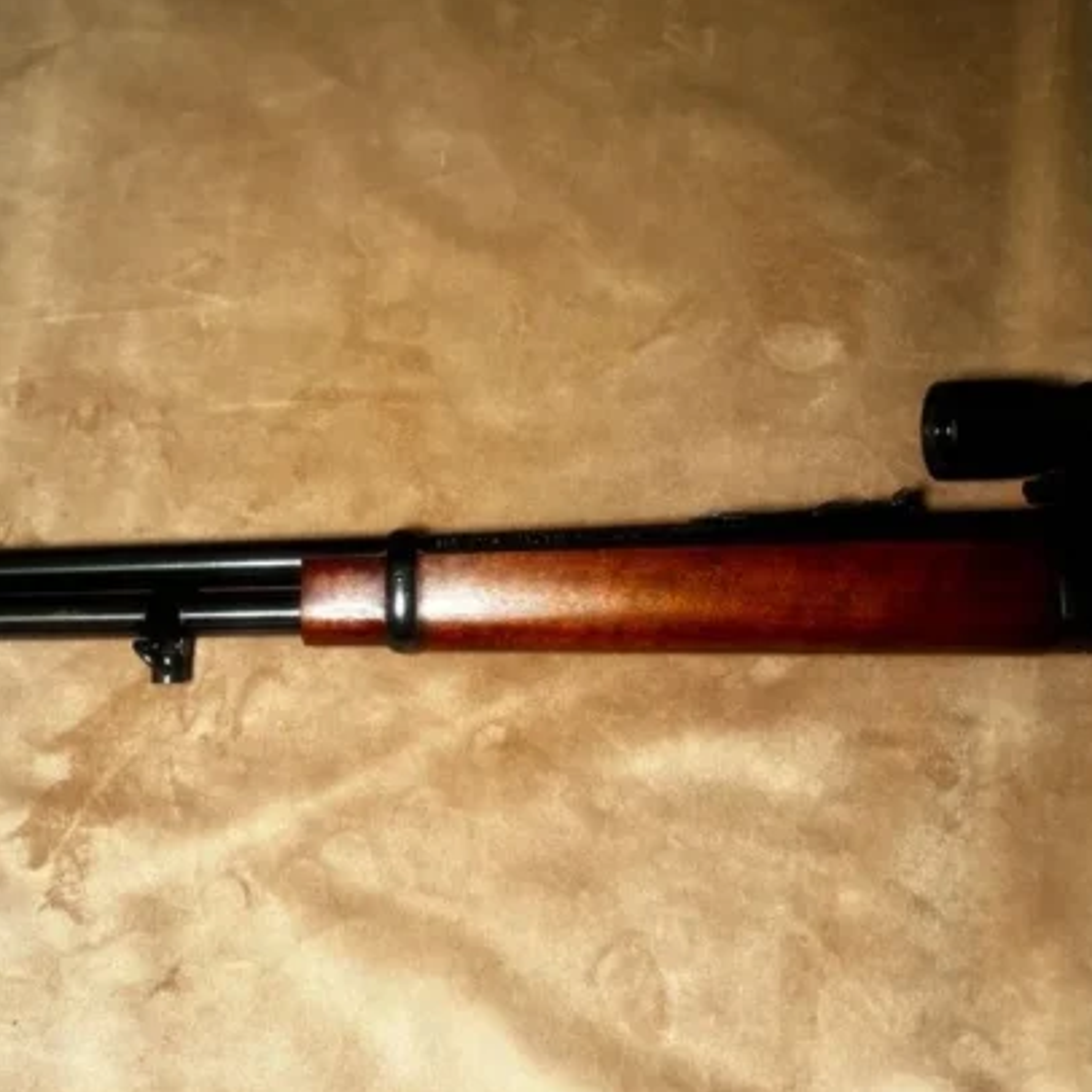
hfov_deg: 47.8
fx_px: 1213
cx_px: 387
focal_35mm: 34
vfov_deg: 48.4
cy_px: 508
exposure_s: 1/60
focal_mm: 5.96
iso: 160
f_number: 1.6
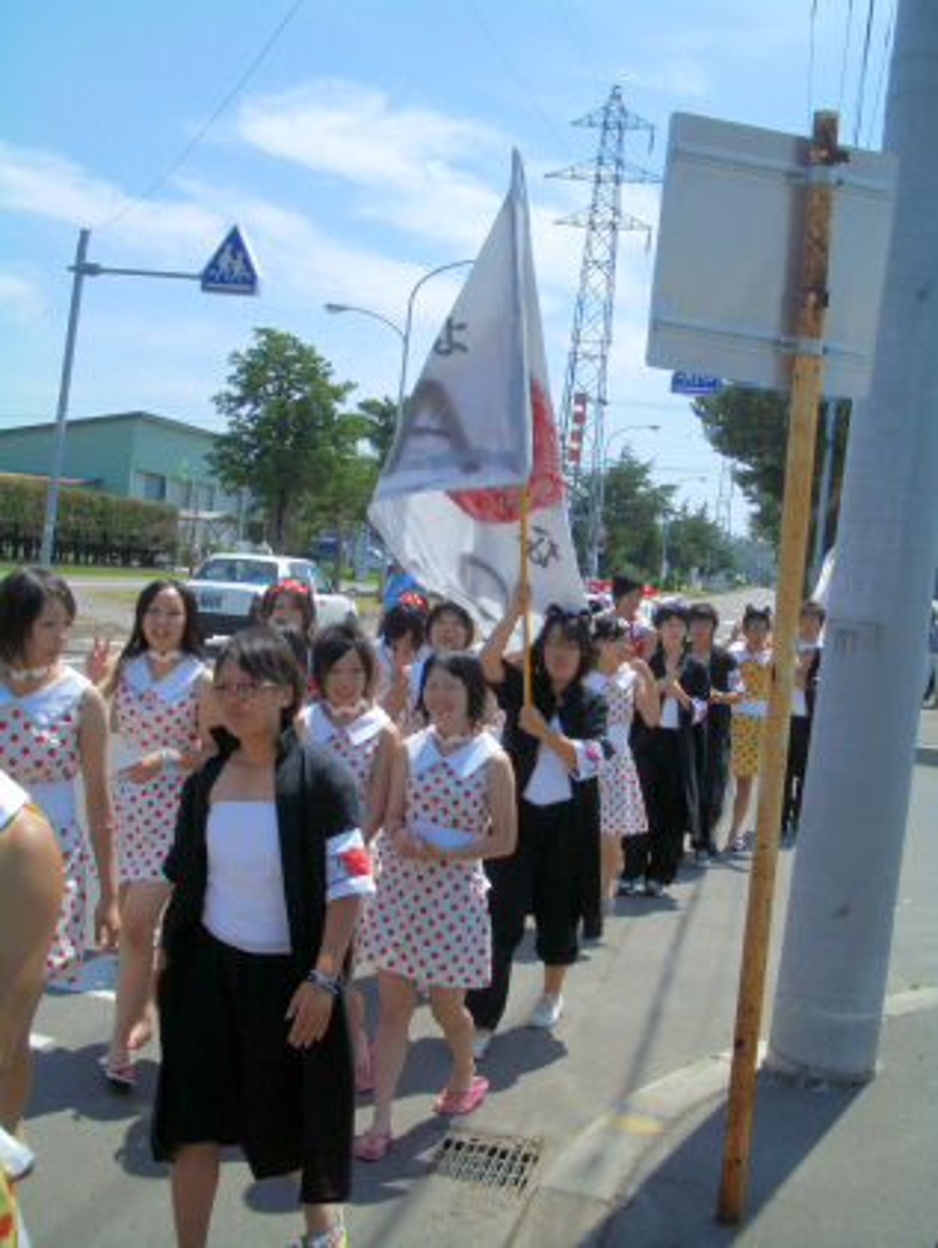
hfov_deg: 35.2
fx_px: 1480
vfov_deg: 45.8
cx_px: 469
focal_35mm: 41
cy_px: 624
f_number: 4.6
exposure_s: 1/800
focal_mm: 6.8
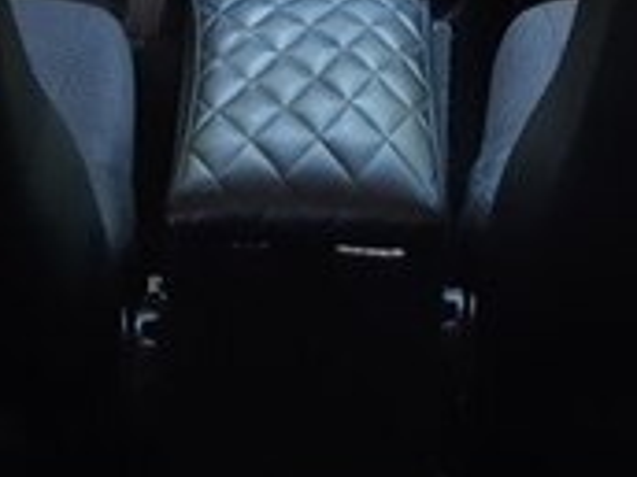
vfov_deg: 13.2
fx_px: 1840
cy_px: -405
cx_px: 330
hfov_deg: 19.6
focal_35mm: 100
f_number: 1.7
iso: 64
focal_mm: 3.93
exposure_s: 1/100
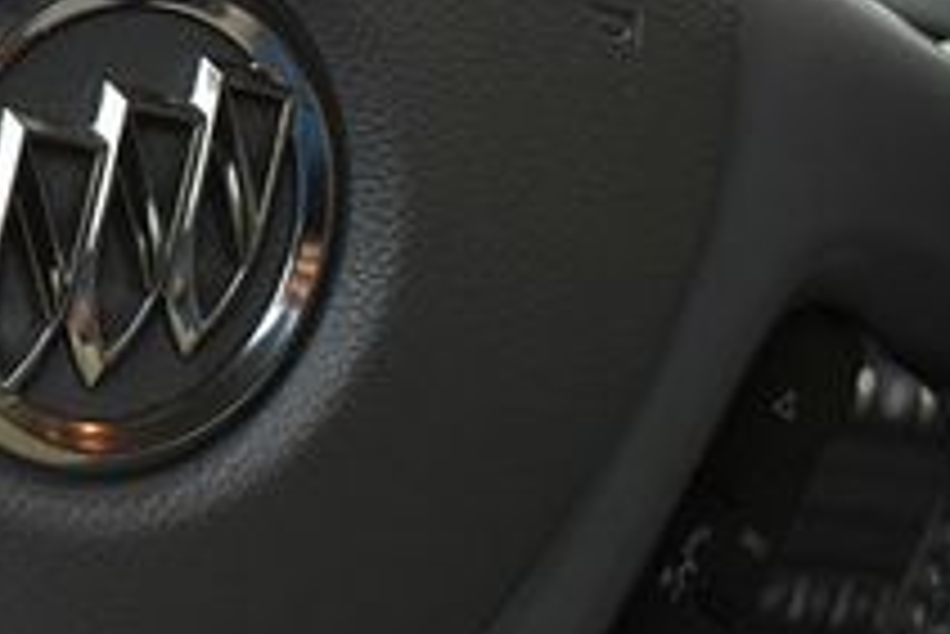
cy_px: 160
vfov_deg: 16.6
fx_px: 2165
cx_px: -293
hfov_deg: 22.2
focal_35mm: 82
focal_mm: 18
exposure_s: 1/200
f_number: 3.5
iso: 800
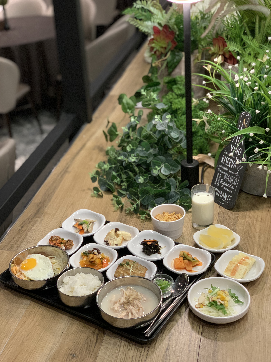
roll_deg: +3.0
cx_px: 136
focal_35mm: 52
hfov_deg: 28.0
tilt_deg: -27.2
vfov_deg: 36.8
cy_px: 181
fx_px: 543
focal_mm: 6
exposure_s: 1/60
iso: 320
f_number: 2.4
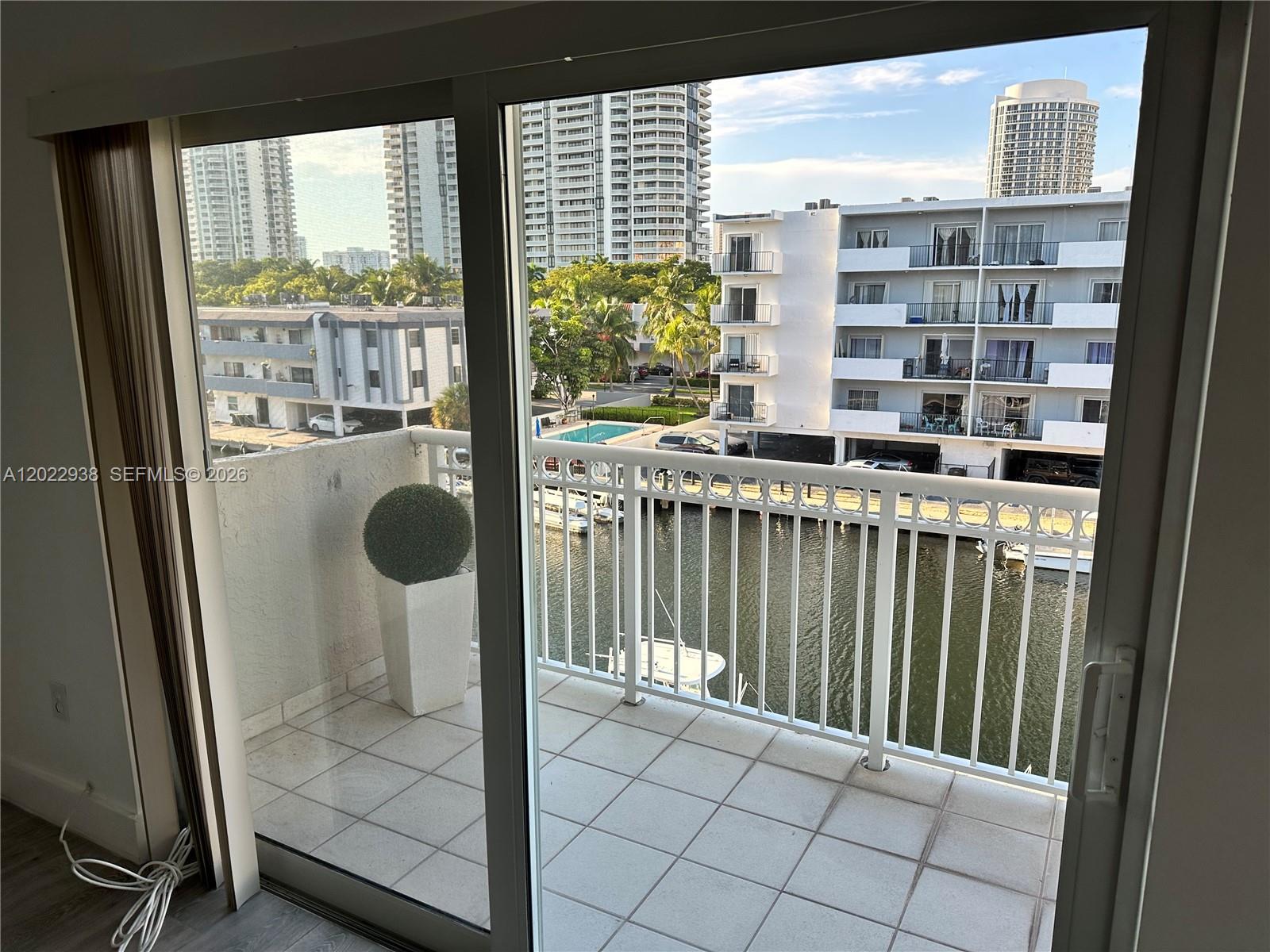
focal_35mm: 24
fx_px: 881
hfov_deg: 71.6
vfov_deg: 56.8
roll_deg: +0.0
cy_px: 476
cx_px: 635
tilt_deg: -12.6
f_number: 1.78
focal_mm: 6.86
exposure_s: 1/527
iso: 80
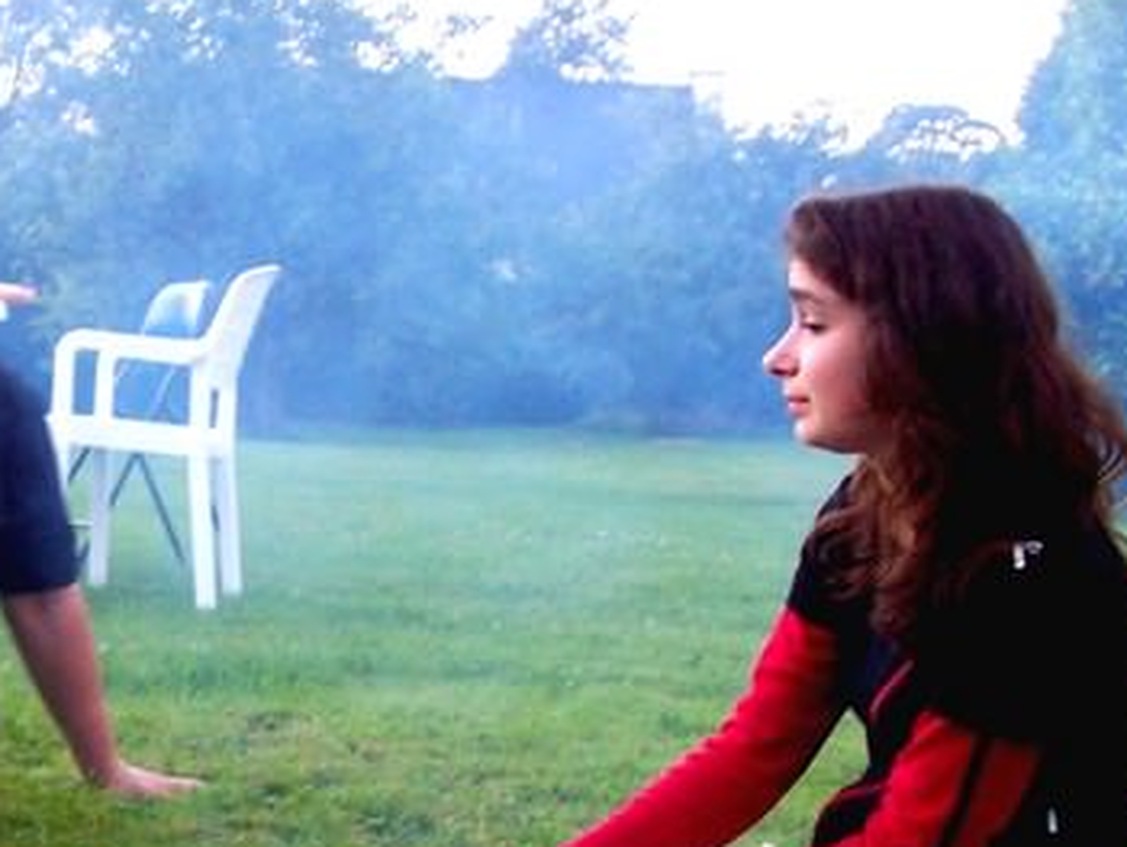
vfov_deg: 18.4
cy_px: 519
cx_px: 93
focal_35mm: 80
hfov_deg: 23.7
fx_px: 2606
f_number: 2.8
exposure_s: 1/20
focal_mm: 6
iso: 140
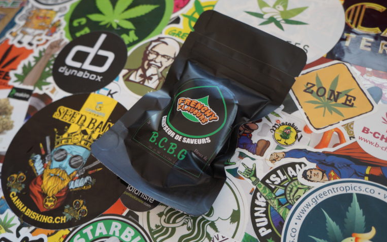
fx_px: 343
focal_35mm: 33
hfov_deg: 58.9
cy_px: 114
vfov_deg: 38.8
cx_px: 195
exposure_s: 1/60
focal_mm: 21
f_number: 5
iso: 400
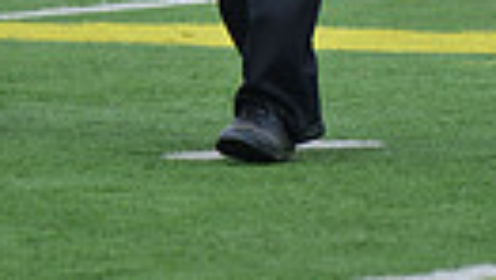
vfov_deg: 1.1
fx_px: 14693
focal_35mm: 1116
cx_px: 271
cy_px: -537
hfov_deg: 1.9
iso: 200
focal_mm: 310
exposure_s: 1/1000
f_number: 5.6
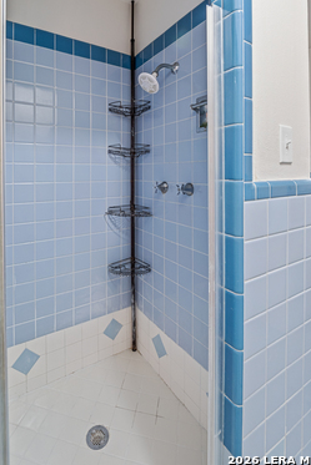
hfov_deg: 66.9
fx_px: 233
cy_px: 168
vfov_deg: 87.8
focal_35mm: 18
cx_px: 127
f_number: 8
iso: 500
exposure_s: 1/4
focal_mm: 14
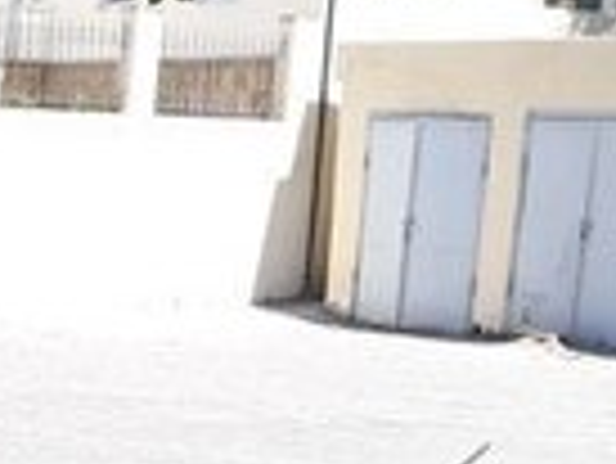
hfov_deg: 14.7
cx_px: -94
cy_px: 1016
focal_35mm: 130
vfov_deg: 10.3
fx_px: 2315
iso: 40
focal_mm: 3.71
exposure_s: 1/654
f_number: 1.7
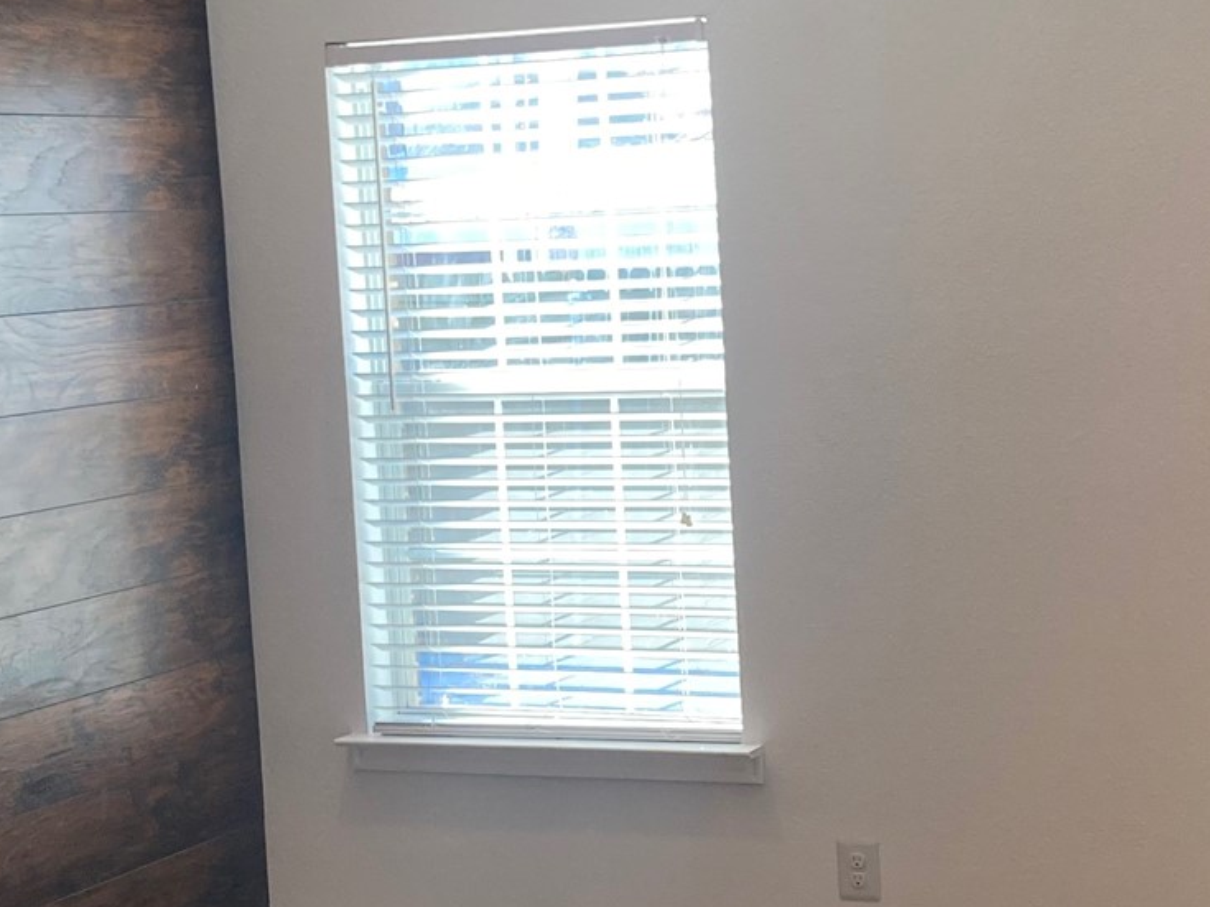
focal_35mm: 78
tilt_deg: -4.6
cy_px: 553
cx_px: 752
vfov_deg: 18.9
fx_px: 2726
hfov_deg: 25.0
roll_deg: +2.0
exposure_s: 1/120
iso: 80
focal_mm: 3.99
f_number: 1.8
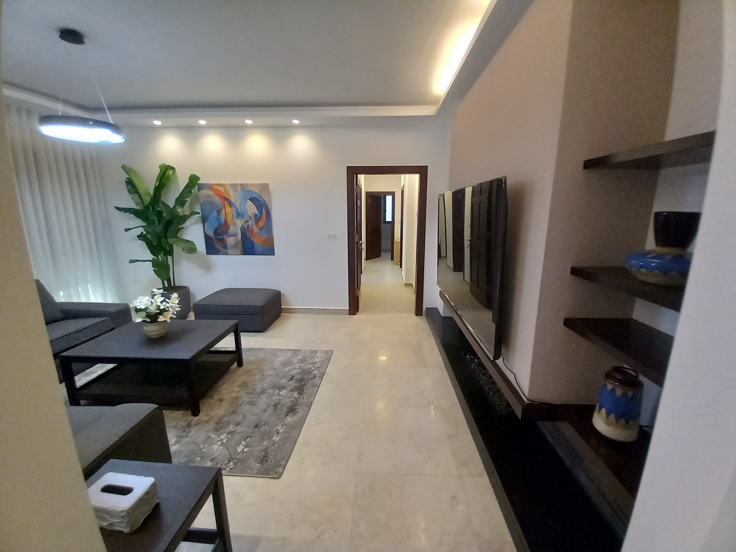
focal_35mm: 13
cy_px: 276
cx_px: 368
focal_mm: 1.13
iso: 200
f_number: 2.2
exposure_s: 1/25
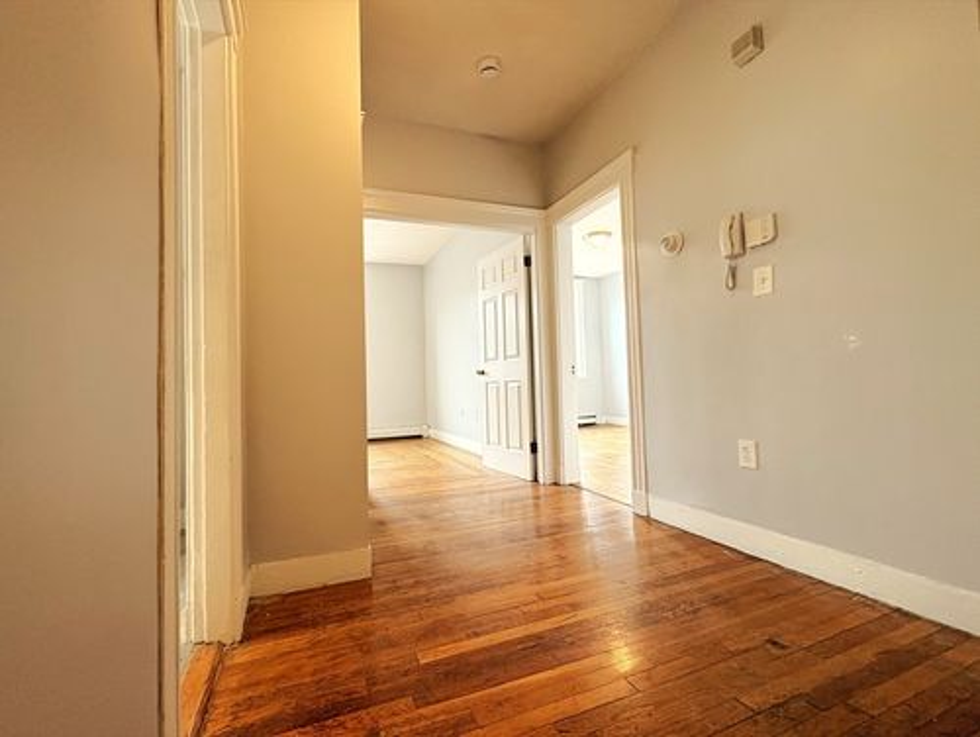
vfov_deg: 85.8
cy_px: 368
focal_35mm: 14
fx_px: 397
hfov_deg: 102.0
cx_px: 490
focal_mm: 2.22
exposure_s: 1/60
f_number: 2.2
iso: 200
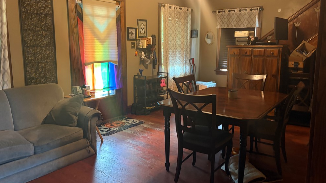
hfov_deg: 66.0
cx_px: 160
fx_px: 251
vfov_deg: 40.1
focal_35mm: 29
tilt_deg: -7.0
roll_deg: +0.6
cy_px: 80
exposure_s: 1/30
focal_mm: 5.96
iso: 500
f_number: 1.6
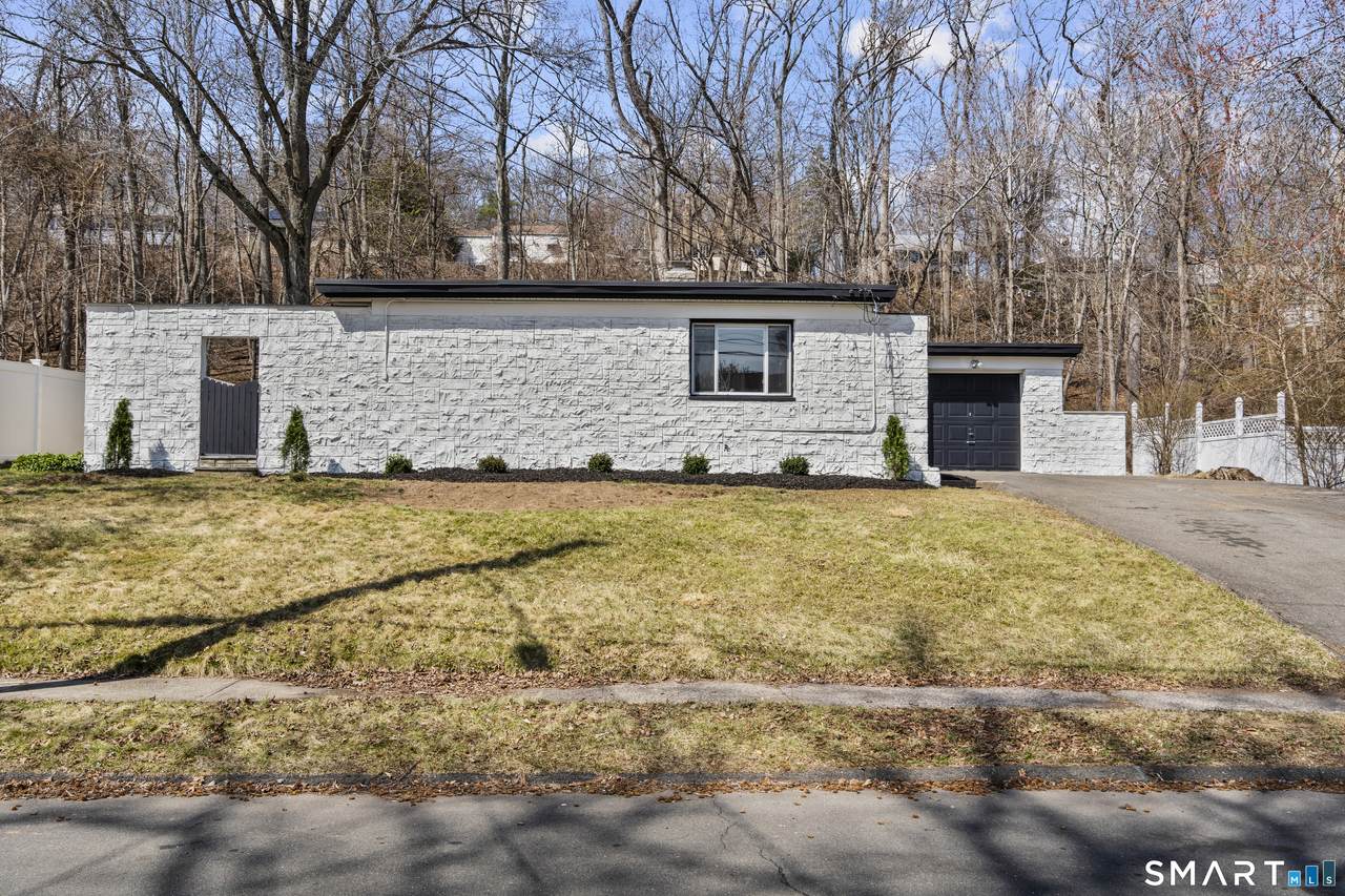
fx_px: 1083
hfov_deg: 63.7
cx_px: 672
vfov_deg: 45.0
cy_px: 448
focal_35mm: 29
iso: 200
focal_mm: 29
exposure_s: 1/60
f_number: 9
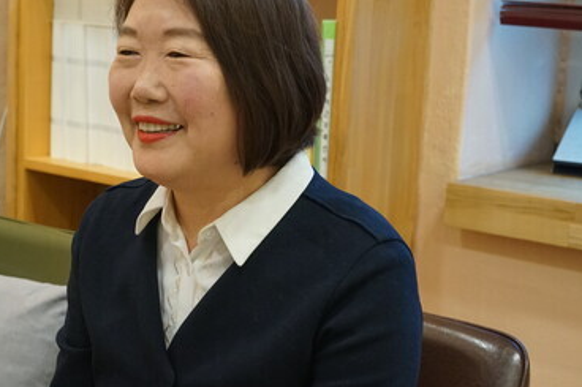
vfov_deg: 17.0
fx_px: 1293
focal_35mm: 80
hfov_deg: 25.1
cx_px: 139
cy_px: 213
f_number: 4.5
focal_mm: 49
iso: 2500
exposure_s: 1/160
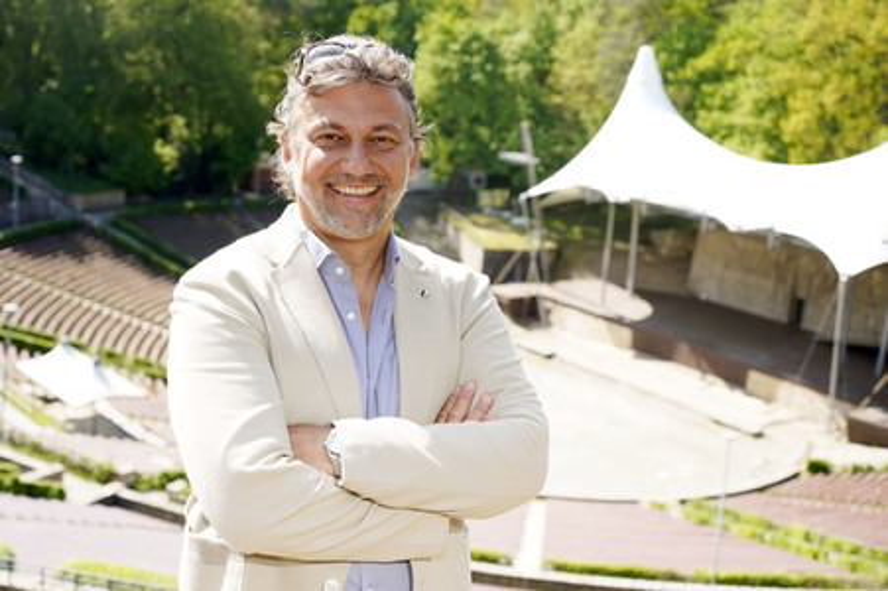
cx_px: 444
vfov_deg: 29.8
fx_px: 1109
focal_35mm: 45
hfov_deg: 43.6
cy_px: 296
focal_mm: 45
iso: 100
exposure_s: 1/250
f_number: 4.5
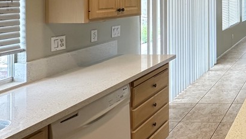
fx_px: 248
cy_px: -8
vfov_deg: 28.7
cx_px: 292
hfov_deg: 39.2
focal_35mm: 38
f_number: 2.2
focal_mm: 2.22
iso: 200
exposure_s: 1/60
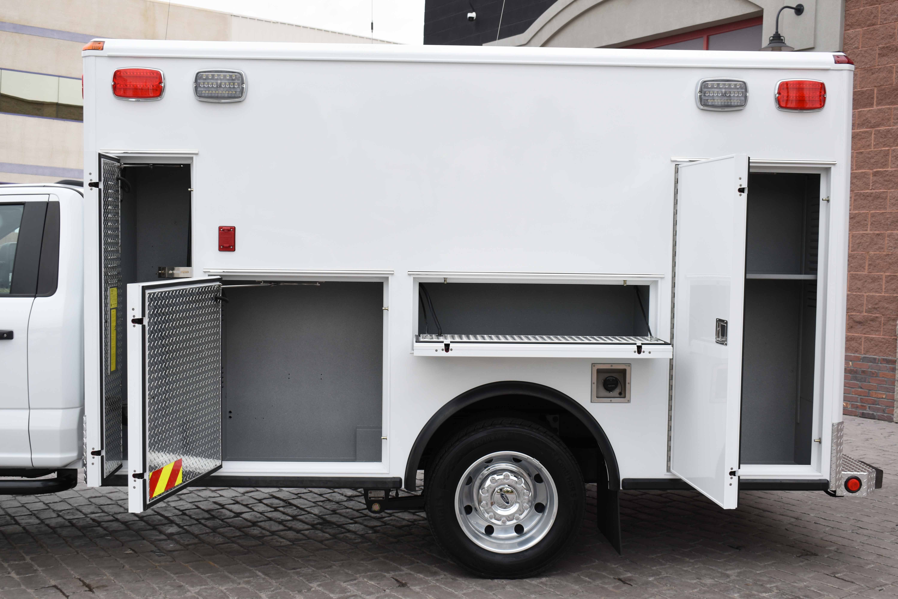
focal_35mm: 44
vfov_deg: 30.8
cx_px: 449
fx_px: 1085
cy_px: 300
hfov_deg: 45.0
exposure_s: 1/125
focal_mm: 29
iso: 100
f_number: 5.6
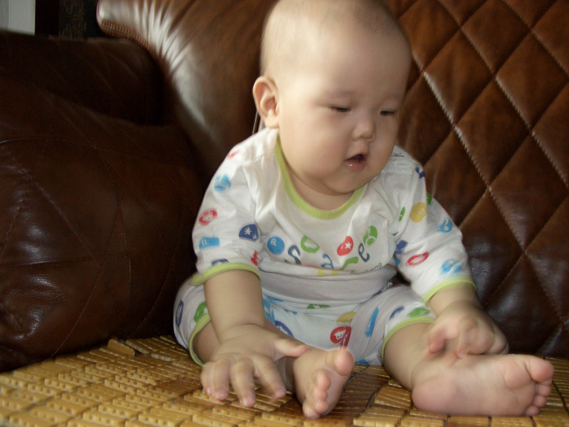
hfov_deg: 55.4
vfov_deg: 42.9
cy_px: 214
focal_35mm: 33
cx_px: 284
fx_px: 542
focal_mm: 7.1
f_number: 2.8
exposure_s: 1/60
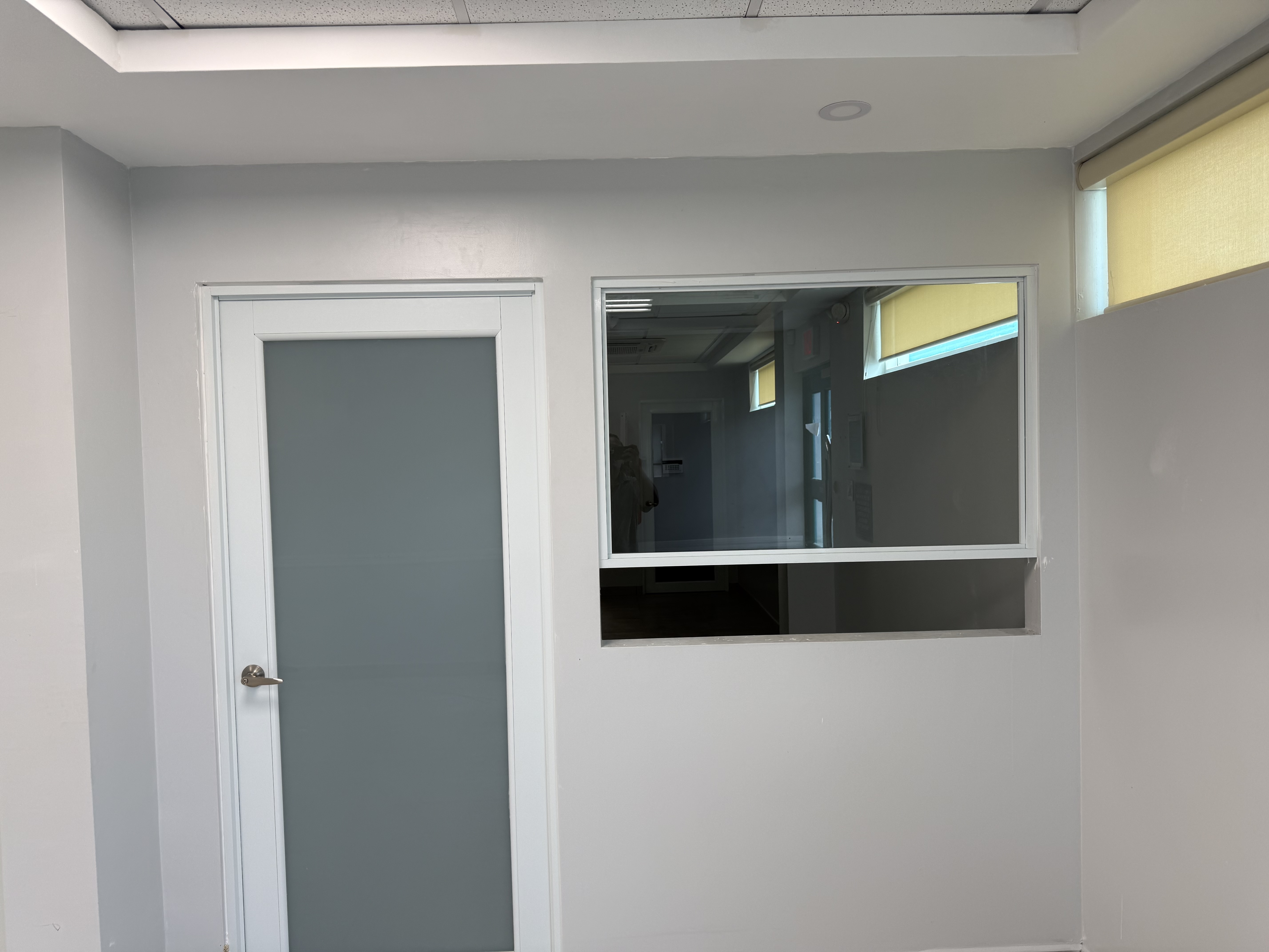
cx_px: 634
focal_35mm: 24
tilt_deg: -1.3
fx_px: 880
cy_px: 476
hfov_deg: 71.6
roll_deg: +1.2
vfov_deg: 56.8
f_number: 1.78
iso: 64
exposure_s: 1/120
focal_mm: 6.76
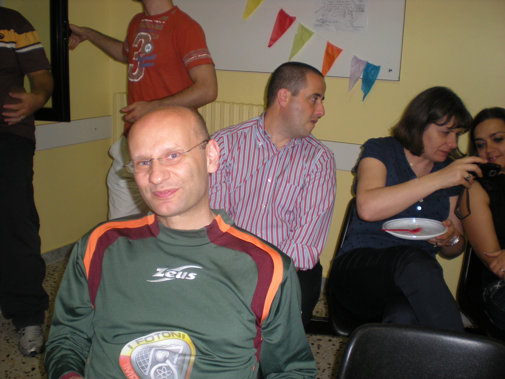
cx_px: 252
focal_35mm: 38
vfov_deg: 37.7
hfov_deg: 49.0
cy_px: 190
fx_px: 554
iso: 125
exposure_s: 1/60
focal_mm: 6.3
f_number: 3.1
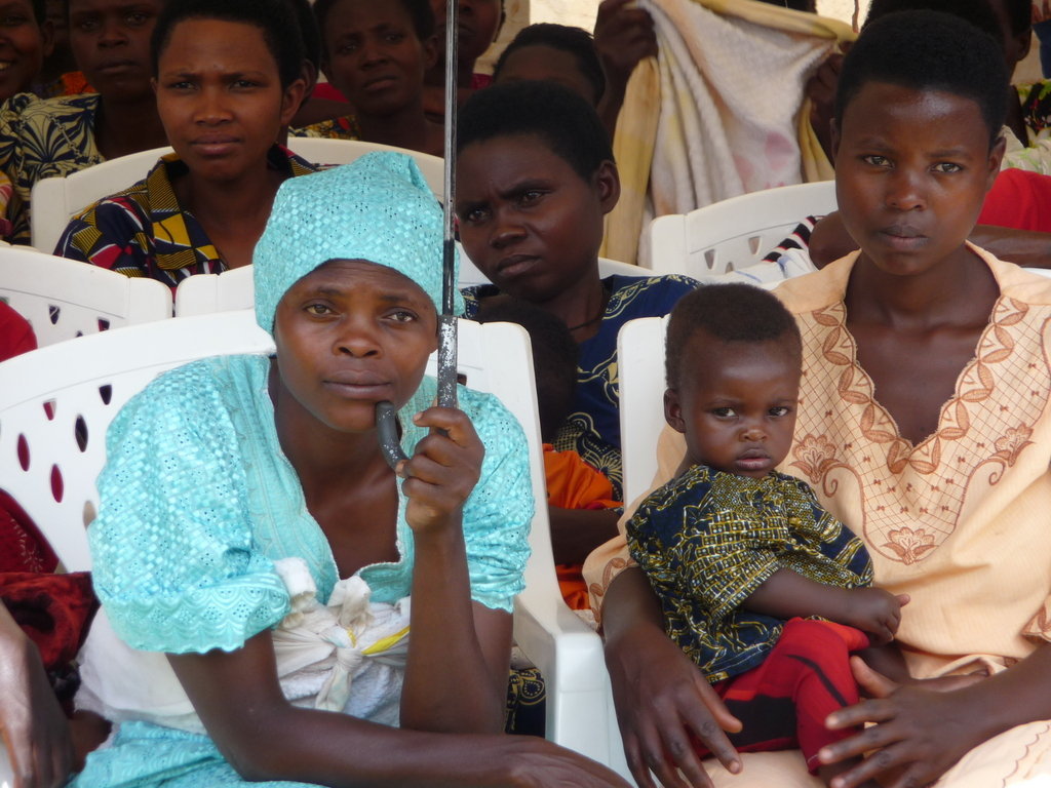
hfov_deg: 7.1
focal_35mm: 280
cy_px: 394
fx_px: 8501
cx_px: 526
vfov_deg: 5.3
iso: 100
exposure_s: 1/125
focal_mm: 47
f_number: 4.9
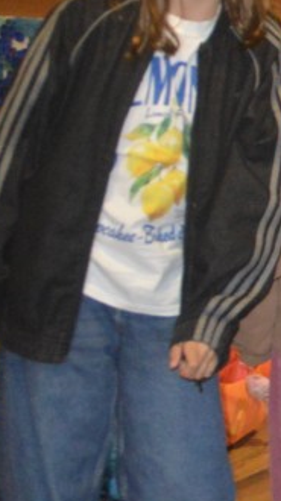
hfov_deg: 9.4
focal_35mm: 99
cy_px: 85
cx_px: 859
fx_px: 1315
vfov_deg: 21.3
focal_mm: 18
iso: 2800
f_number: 3.5
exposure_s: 1/60
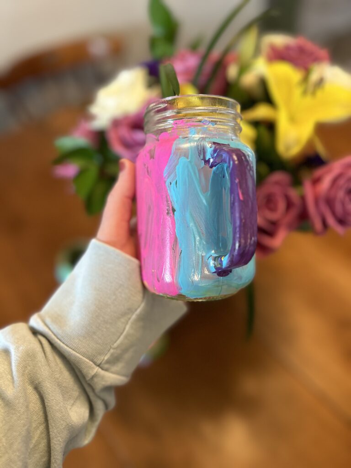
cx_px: 176
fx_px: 352
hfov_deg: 53.1
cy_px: 234
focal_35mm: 26
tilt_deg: -49.6
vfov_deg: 67.3
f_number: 1.5
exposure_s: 1/60
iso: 200
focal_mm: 5.7
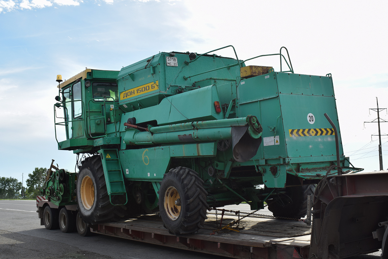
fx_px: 469
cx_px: 194
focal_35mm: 44
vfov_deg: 30.8
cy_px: 130
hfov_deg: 45.0
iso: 200
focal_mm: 29
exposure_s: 1/320
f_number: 9
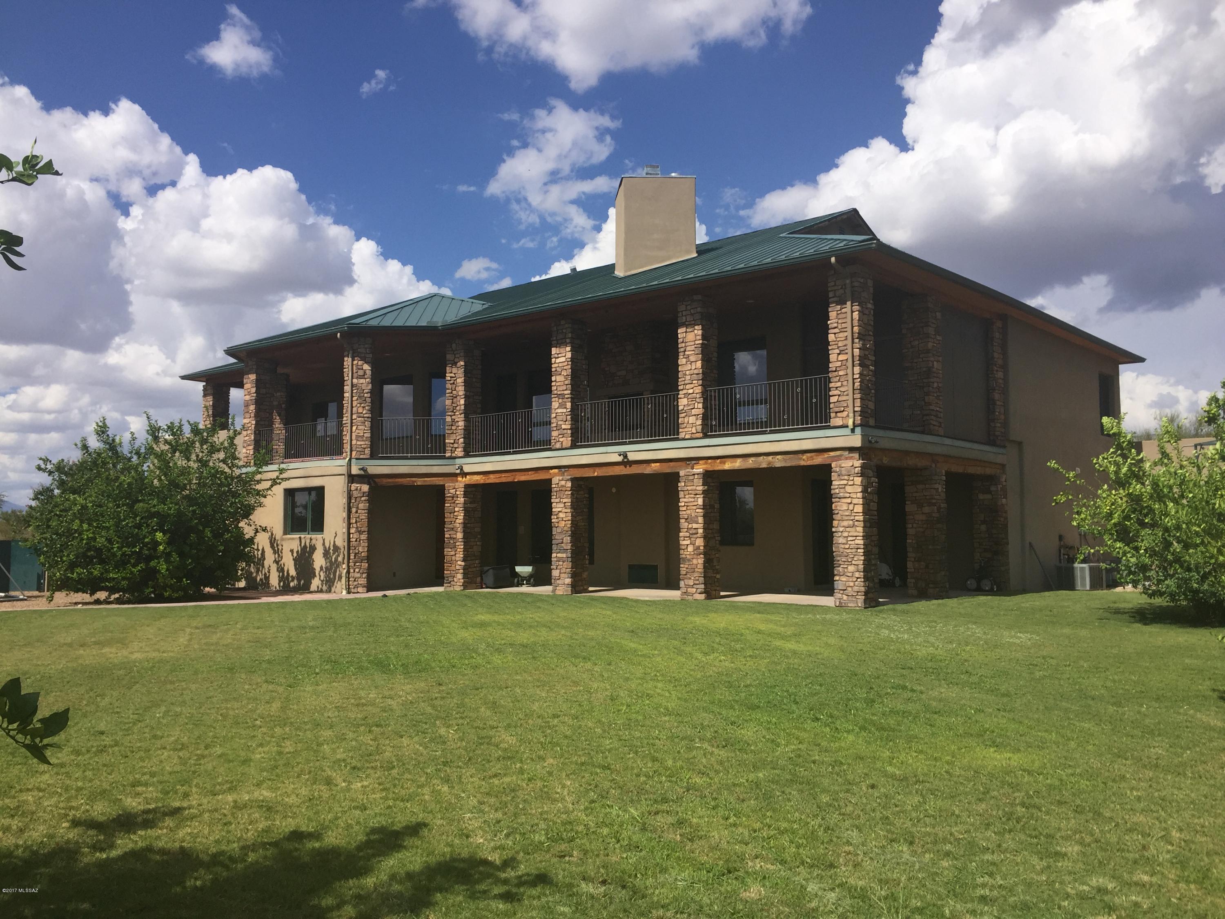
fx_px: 1026
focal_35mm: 29
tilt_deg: +3.6
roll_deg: -0.6
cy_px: 460
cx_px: 612
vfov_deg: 48.2
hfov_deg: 61.7
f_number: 2.2
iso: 32
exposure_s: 1/3300
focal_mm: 4.15
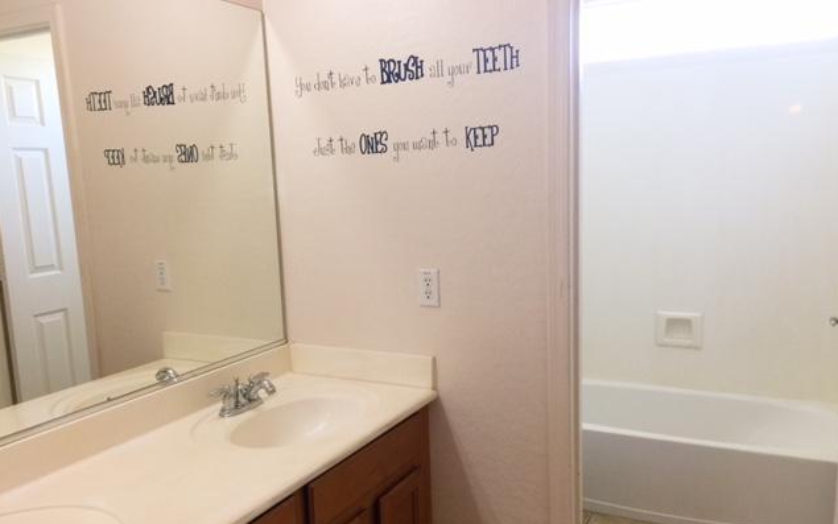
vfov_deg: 40.5
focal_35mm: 31
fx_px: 708
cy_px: 296
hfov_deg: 61.2
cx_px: 420
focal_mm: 4.15
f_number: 2.2
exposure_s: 1/15
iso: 50
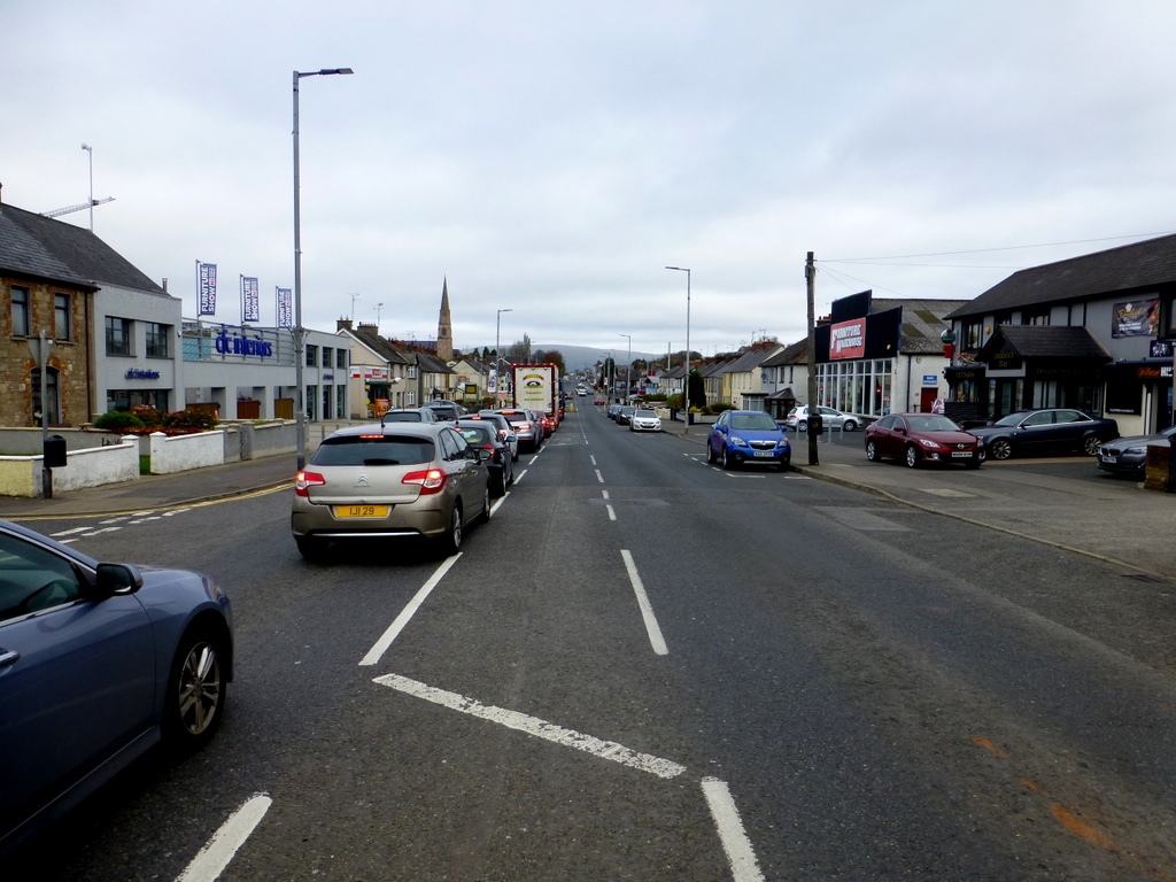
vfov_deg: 56.8
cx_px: 588
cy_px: 441
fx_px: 815
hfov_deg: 71.6
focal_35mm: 24
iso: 100
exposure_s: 1/125
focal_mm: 4.3
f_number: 4
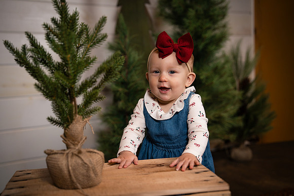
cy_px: 98
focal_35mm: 48
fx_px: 392
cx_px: 147
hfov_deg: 41.1
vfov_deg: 28.1
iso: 200
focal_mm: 48
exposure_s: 1/250
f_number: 2.8
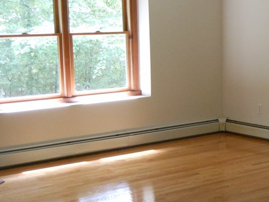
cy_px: 118
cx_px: 278
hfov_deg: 19.9
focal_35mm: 95
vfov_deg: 15.6
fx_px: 739
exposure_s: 1/25
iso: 400
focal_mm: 7.7
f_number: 3.8
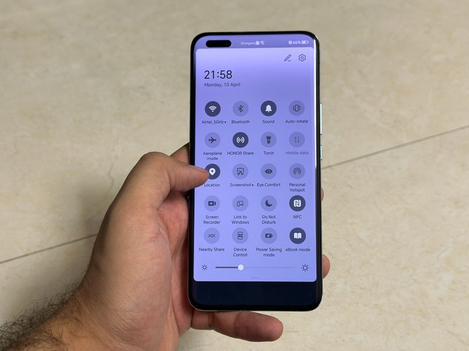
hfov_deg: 39.7
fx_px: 650
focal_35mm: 48
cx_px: 234
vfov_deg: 30.3
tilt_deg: -50.0
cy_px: 176
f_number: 1.78
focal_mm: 6.86
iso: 80
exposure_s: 1/50
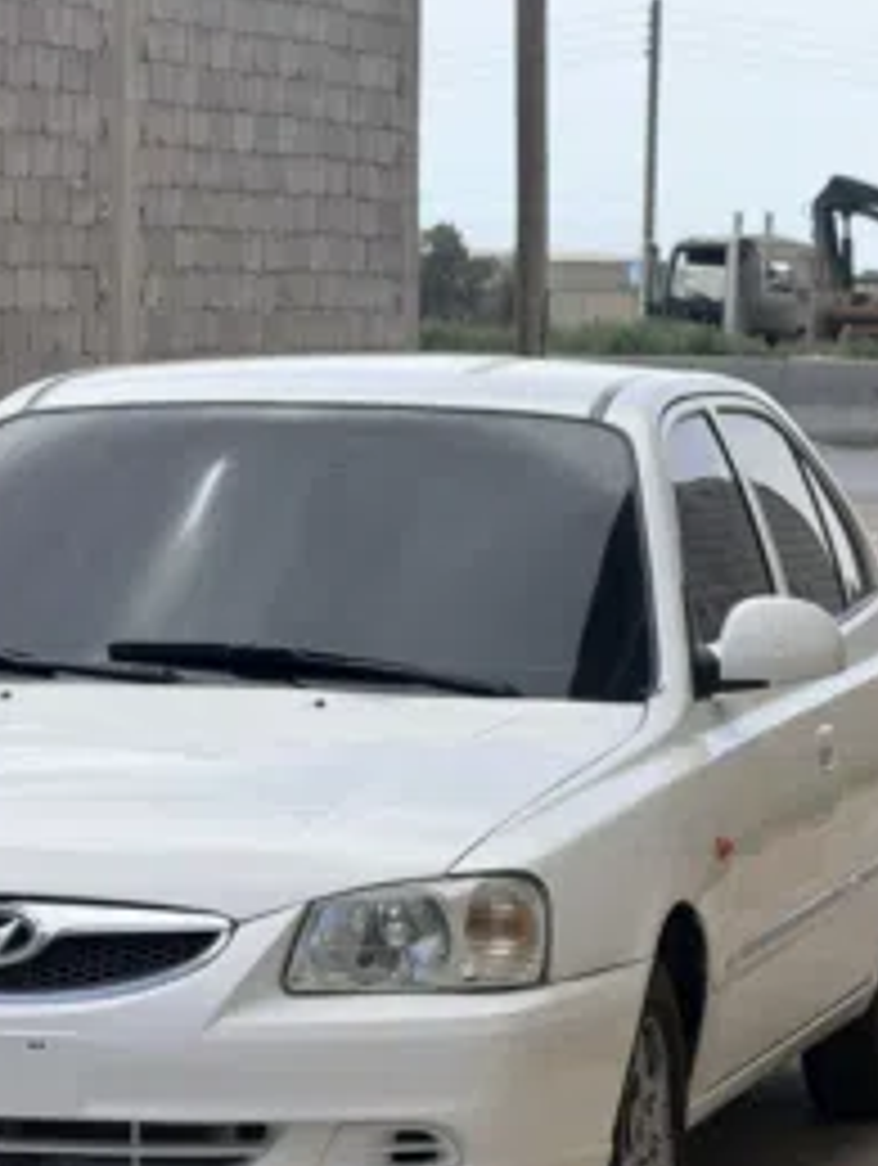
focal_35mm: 185
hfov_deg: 8.0
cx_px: 320
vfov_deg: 10.7
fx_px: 6241
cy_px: 837
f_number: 2.8
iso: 64
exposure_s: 1/1422
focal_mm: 15.66
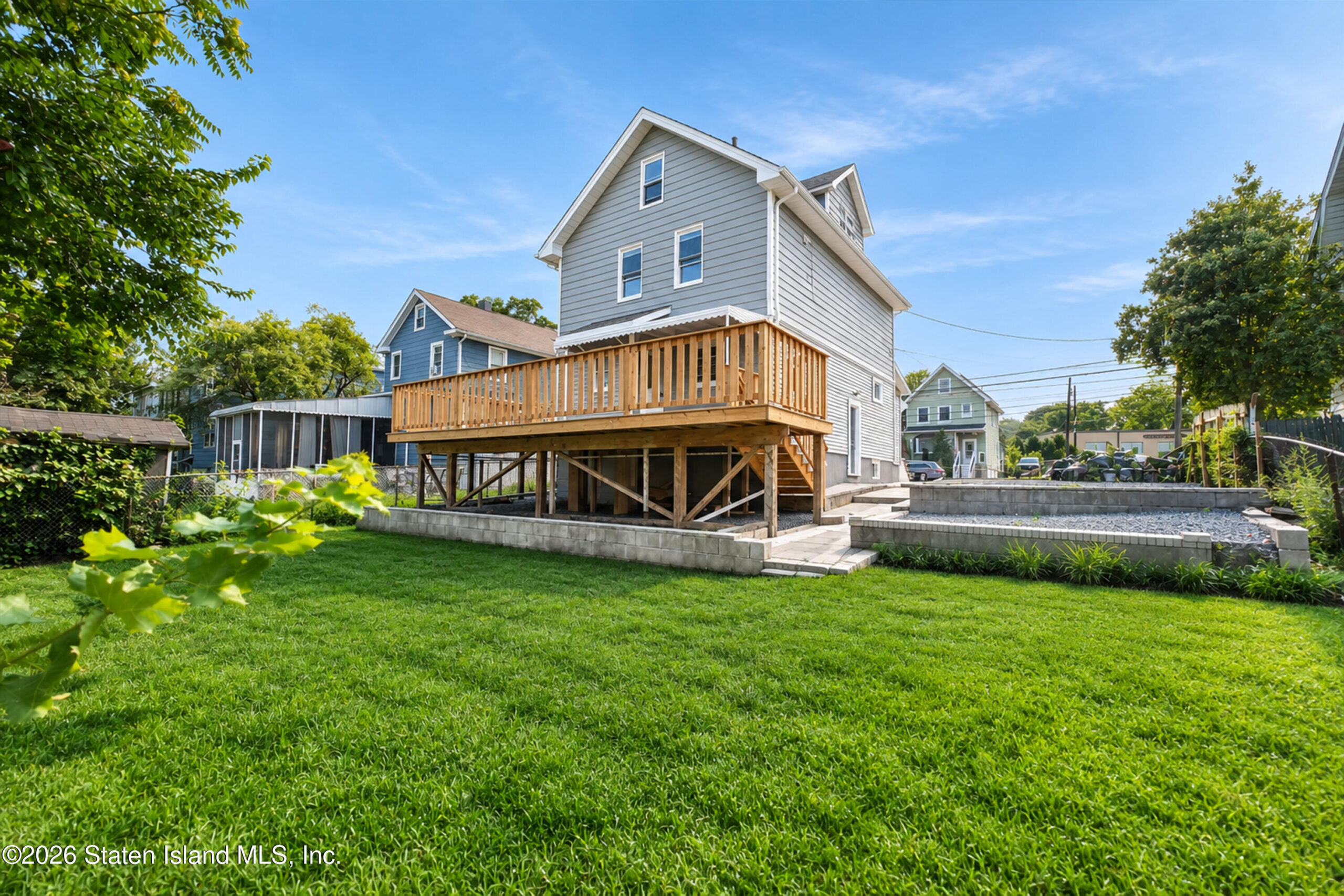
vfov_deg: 77.3
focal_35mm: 15
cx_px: 672
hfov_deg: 100.4
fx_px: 560
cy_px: 448
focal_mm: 10
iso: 160
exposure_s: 1/125
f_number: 9
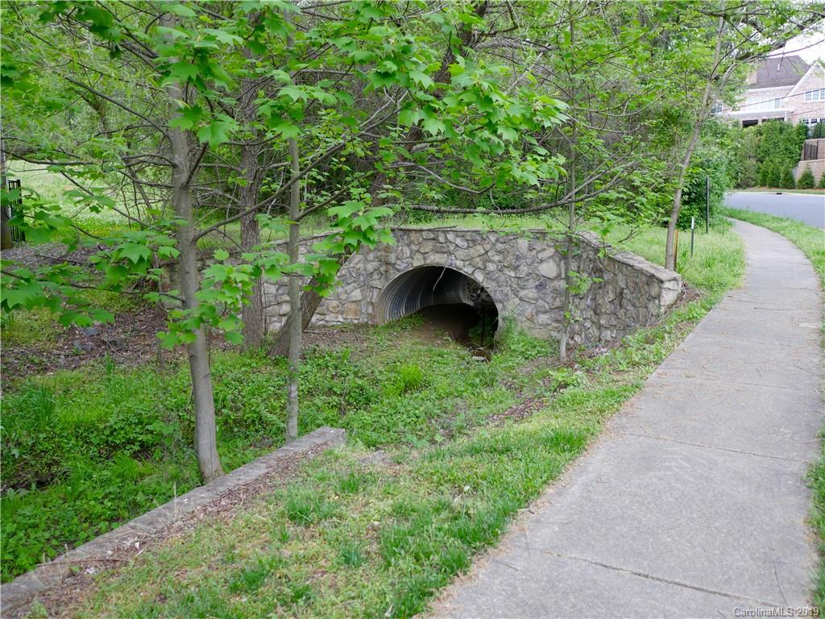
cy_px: 310
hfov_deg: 60.0
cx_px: 412
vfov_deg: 46.8
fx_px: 715
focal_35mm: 30
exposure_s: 1/80
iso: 200
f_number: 1.7
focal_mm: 15
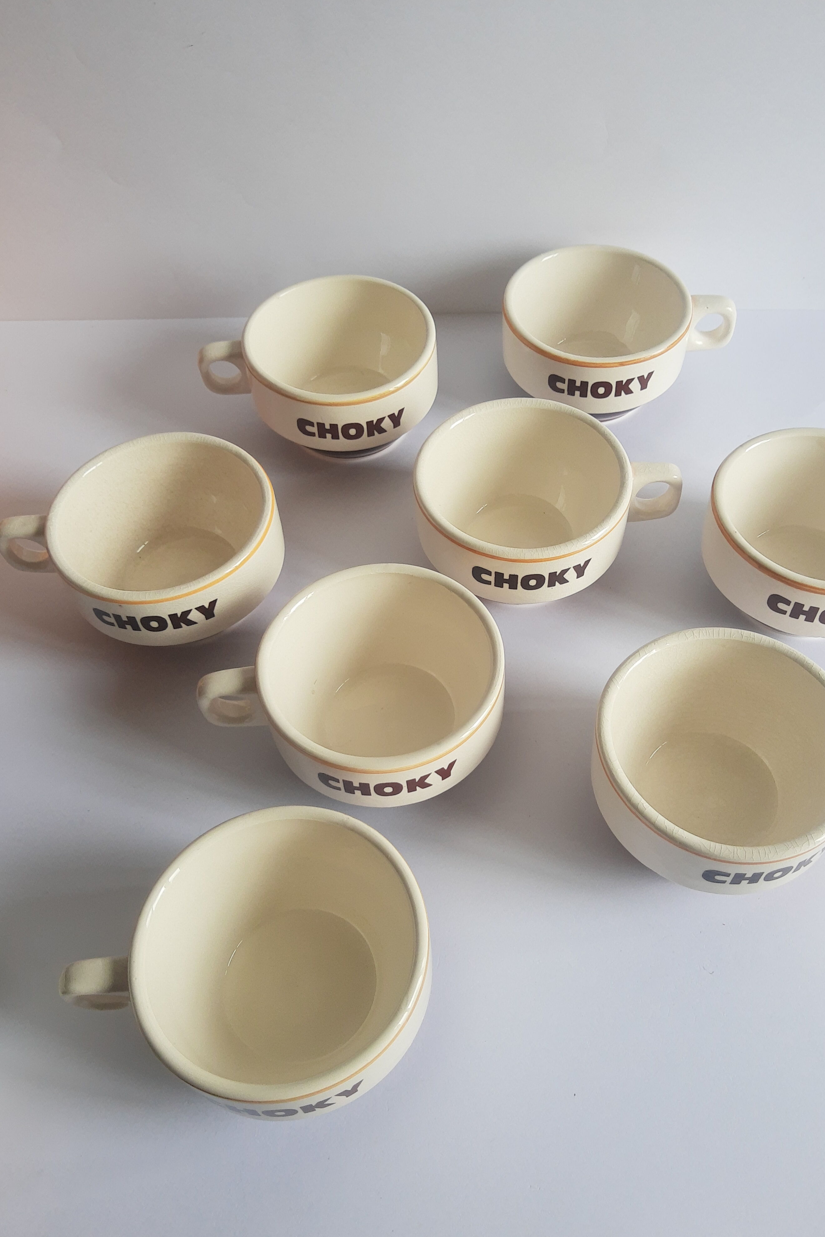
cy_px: 637
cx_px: 475
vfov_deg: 65.5
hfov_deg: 46.2
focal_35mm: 28
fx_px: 963
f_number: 1.8
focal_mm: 3.95
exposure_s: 1/100
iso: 64
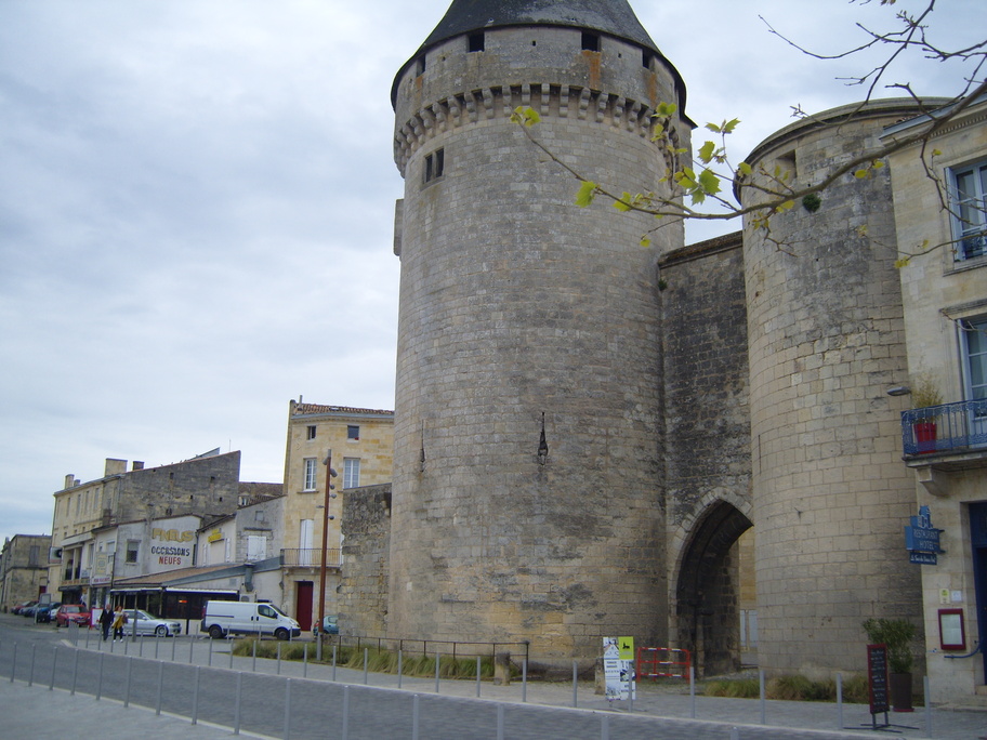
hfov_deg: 52.6
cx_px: 494
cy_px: 370
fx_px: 998
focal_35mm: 35
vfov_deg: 40.7
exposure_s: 1/125
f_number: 7.1
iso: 80
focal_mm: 7.4
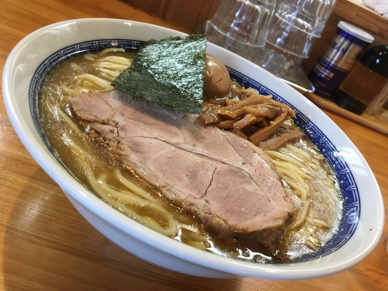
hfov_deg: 61.7
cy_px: 146
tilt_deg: -31.1
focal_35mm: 29
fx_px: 325
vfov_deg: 48.2
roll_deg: -25.0
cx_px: 194
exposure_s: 1/33
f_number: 2.2
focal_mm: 4.15
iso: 64
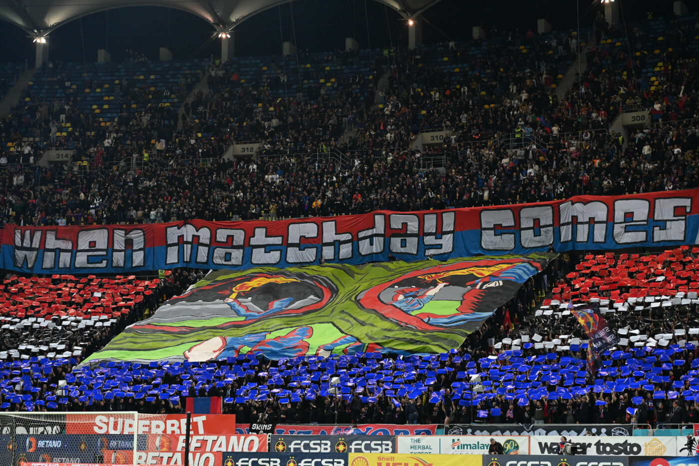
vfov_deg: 20.3
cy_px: 233
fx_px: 1301
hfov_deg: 30.1
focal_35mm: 67
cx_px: 350
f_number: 4
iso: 4000
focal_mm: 67
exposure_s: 1/1250
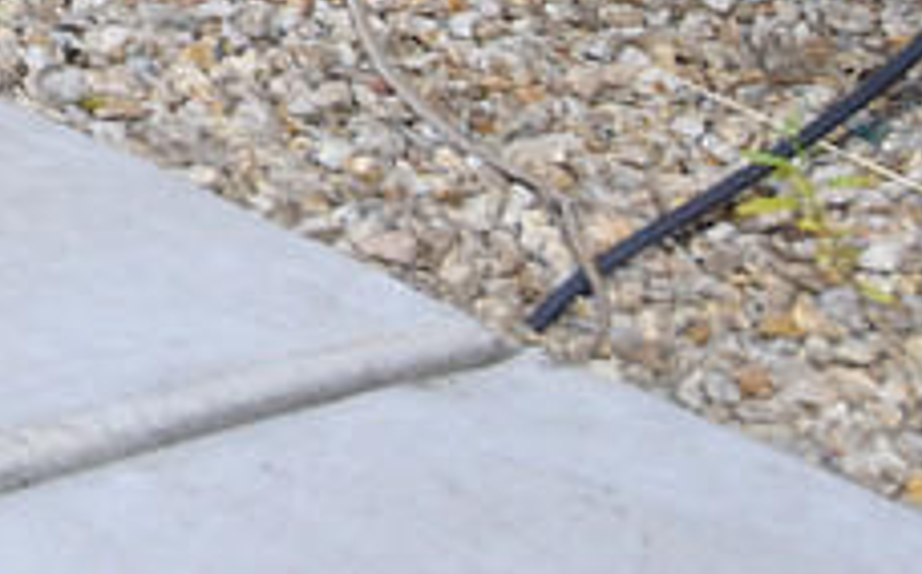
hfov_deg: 10.6
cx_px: -1500
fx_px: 4042
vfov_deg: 7.0
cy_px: -1304
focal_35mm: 161
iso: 800
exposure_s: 1/100
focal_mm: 24
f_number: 7.1
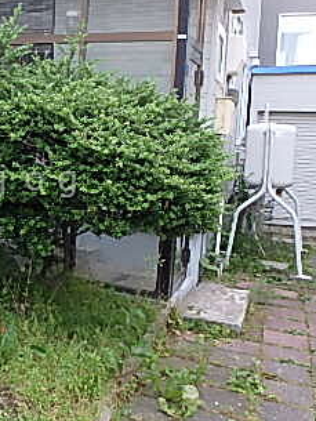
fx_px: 535
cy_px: 181
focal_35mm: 44
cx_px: -11
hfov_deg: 30.2
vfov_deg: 42.8
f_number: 3.5
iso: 200
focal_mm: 3.7
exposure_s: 1/30
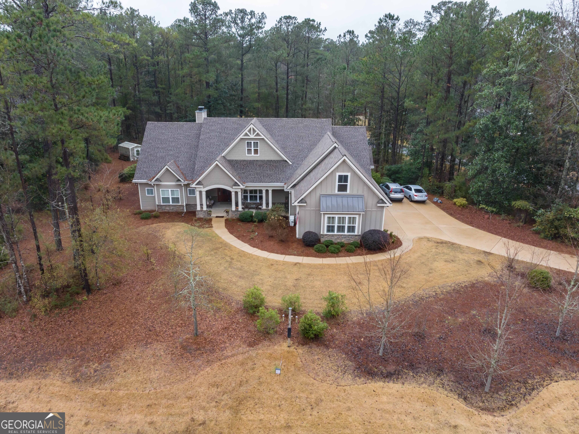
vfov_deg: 56.8
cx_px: 290
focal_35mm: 24
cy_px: 217
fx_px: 401
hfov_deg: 71.6
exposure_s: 1/200
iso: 200
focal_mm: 12.29
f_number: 10
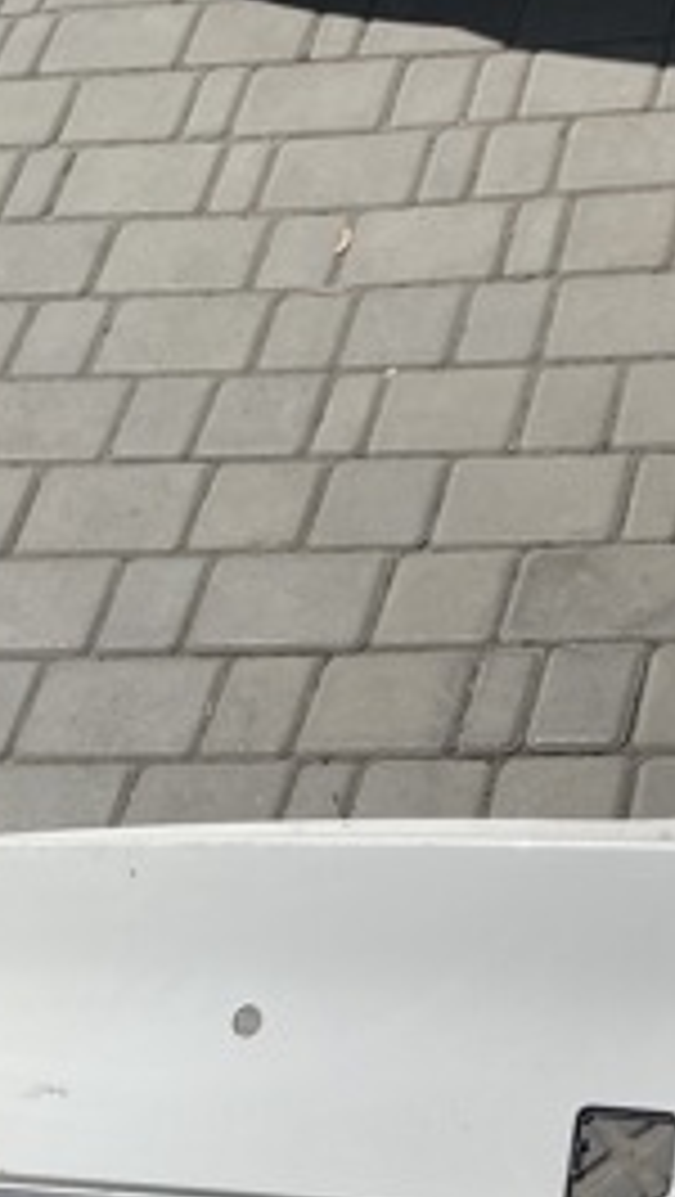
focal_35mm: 68
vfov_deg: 30.4
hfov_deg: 17.0
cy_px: 916
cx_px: 796
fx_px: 2160
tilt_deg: -54.0
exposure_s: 1/8403
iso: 32
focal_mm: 4.2
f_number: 1.6
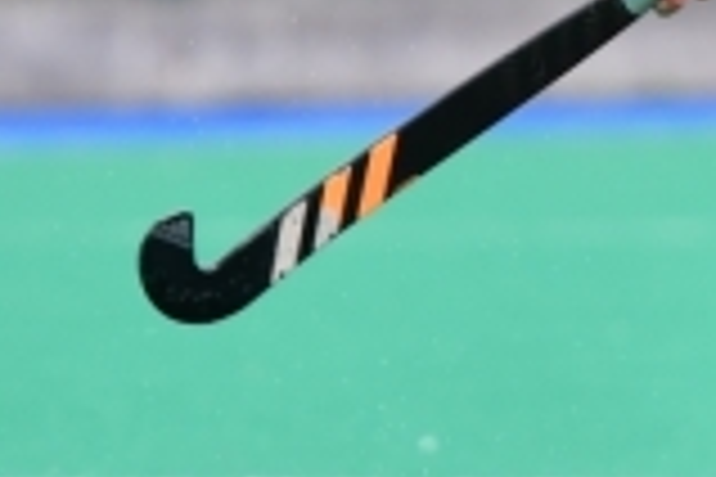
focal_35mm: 2717
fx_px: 54034
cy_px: -250
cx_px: 752
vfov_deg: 0.5
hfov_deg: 0.8
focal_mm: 270
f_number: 4
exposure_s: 1/1000
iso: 280
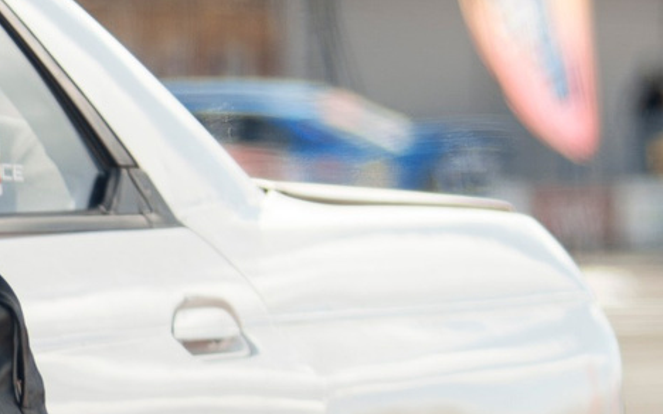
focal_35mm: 474
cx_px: -129
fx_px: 8561
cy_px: 430
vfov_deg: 2.8
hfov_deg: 4.4
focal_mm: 85
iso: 100
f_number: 1.8
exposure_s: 1/200
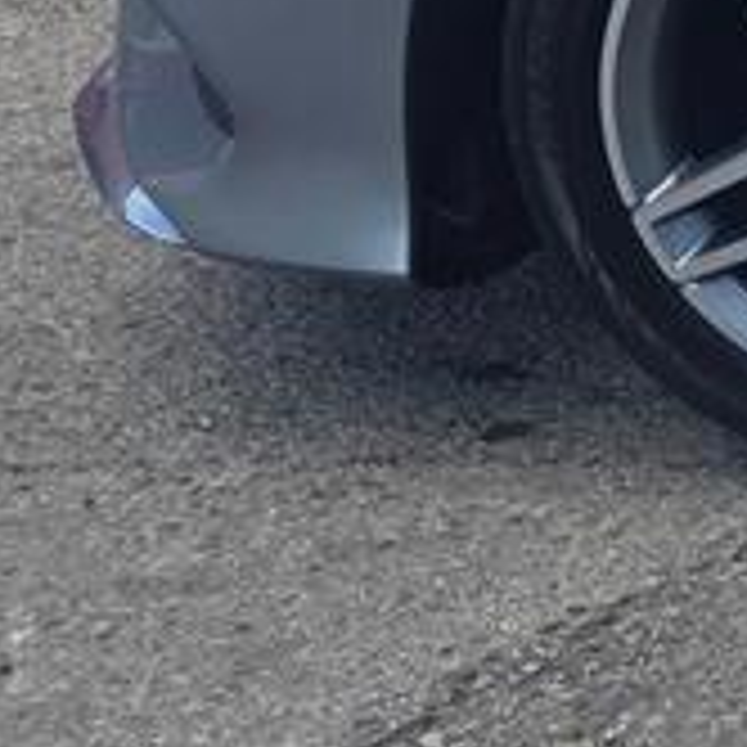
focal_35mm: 157
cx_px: 2790
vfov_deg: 10.9
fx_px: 3833
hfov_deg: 8.0
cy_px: -180
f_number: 1.7
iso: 80
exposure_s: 1/2470
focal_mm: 6.3
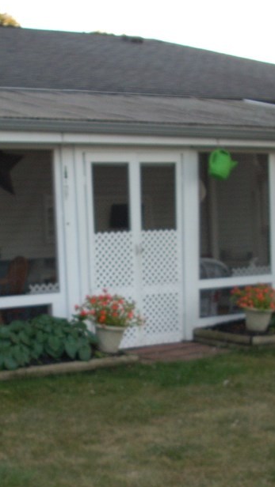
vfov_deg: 31.3
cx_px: 88
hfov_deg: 18.0
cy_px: 295
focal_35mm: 67
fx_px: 868
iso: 64
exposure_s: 1/30
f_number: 2.8
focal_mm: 6.2
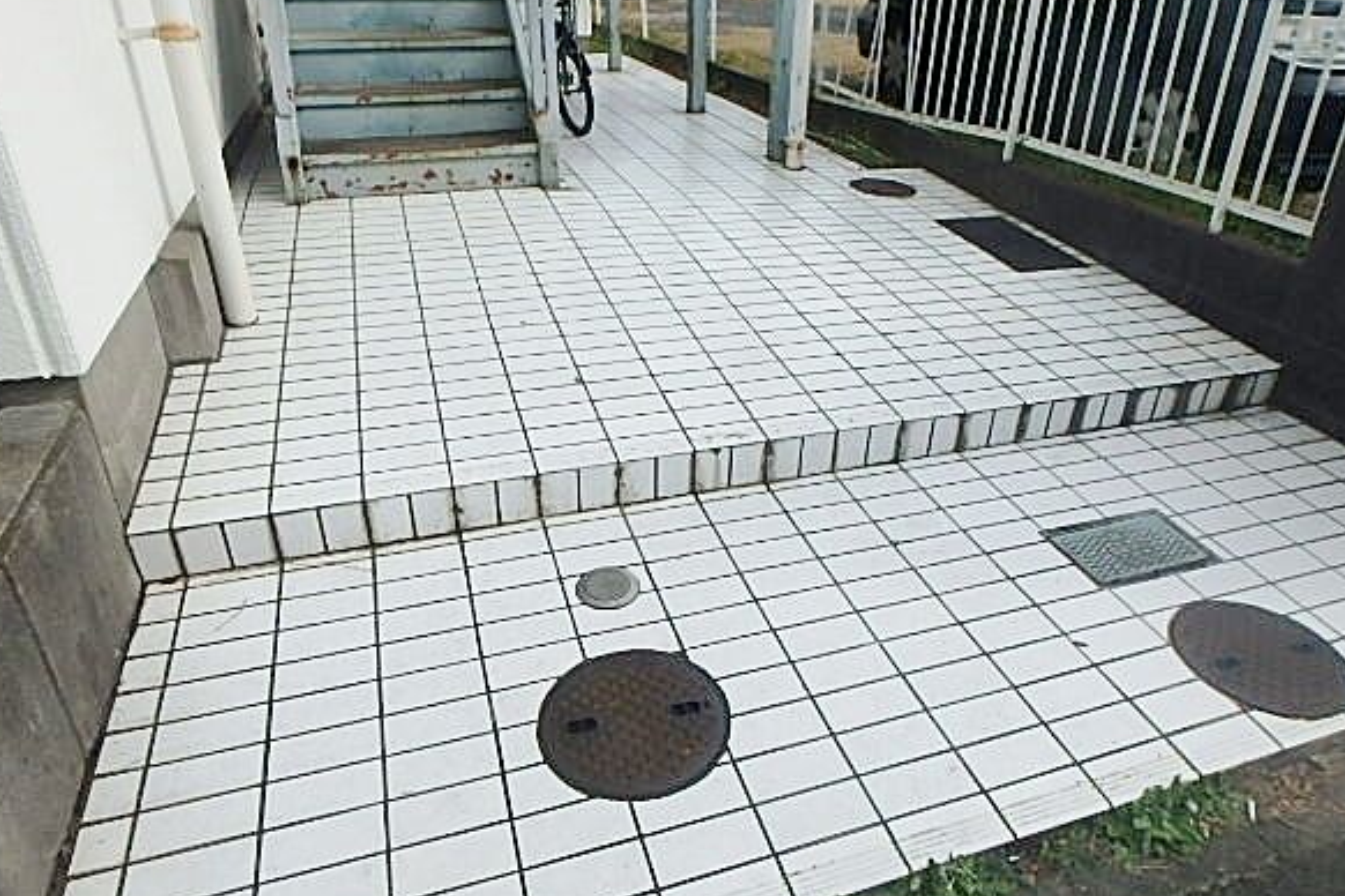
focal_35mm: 24
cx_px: 705
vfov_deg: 53.1
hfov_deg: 73.7
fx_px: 897
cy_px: 443
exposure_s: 1/400
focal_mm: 3.7
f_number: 6
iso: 125
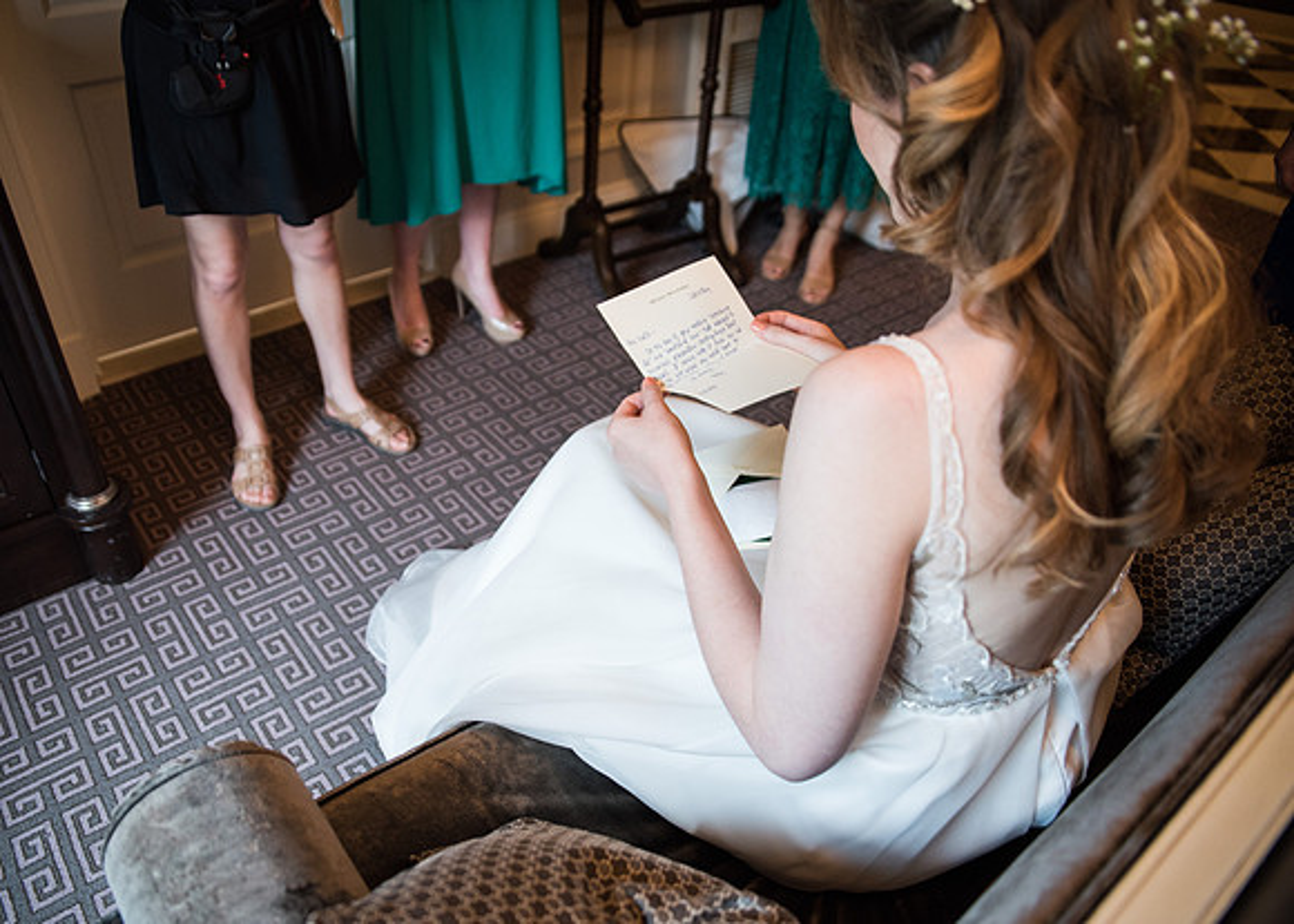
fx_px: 950
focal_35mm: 26
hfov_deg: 68.3
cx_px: 582
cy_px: 475
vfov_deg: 51.8
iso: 560
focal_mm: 24
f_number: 2.8
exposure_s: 1/100
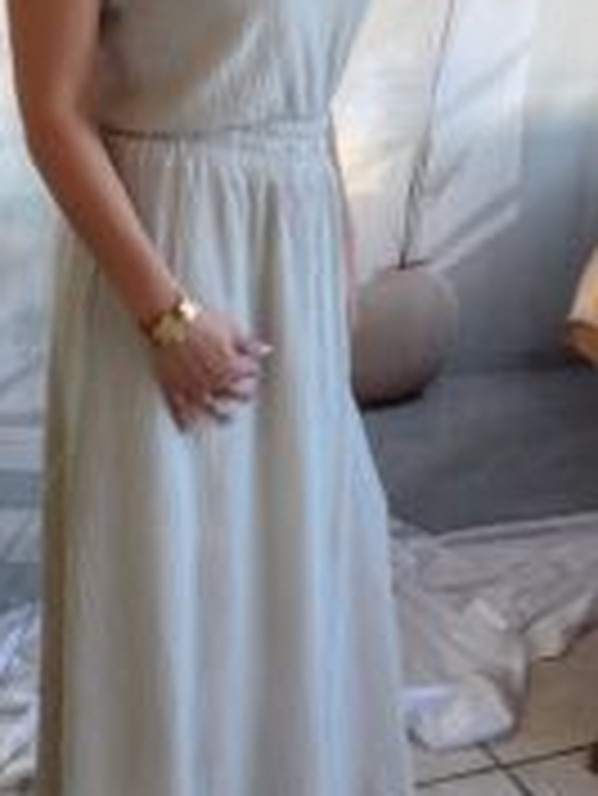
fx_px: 1403
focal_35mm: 61
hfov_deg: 23.7
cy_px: 274
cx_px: 126
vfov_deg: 31.4
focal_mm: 6.12
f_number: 1.9
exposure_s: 1/100
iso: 125
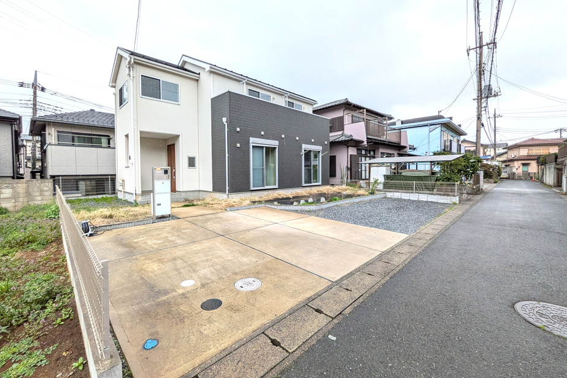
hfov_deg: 100.4
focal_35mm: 15
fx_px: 236
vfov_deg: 77.3
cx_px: 277
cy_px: 179
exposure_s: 1/322
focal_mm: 1.83
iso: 50
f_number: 2.2
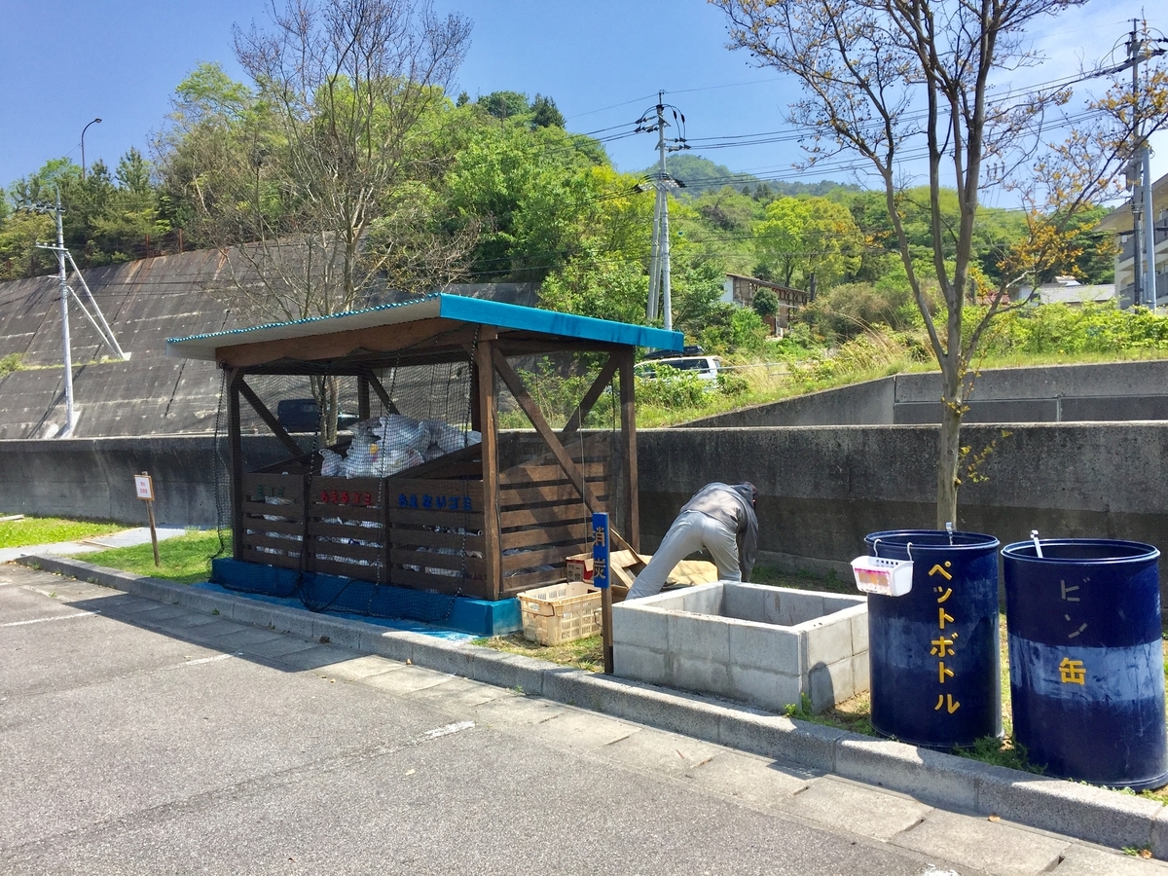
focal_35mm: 29
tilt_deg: -2.3
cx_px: 584
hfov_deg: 61.7
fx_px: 979
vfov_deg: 48.2
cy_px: 438
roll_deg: +1.4
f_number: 2.2
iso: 32
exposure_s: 1/1464
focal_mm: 4.15
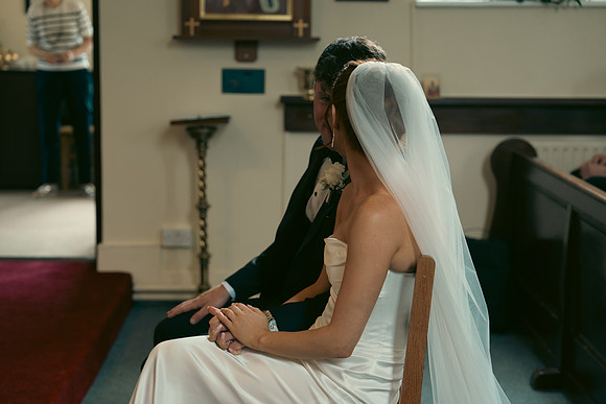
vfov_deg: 20.0
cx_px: 303
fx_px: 1145
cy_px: 202
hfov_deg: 29.6
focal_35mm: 68
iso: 1000
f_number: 3.5
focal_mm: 68
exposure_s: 1/200
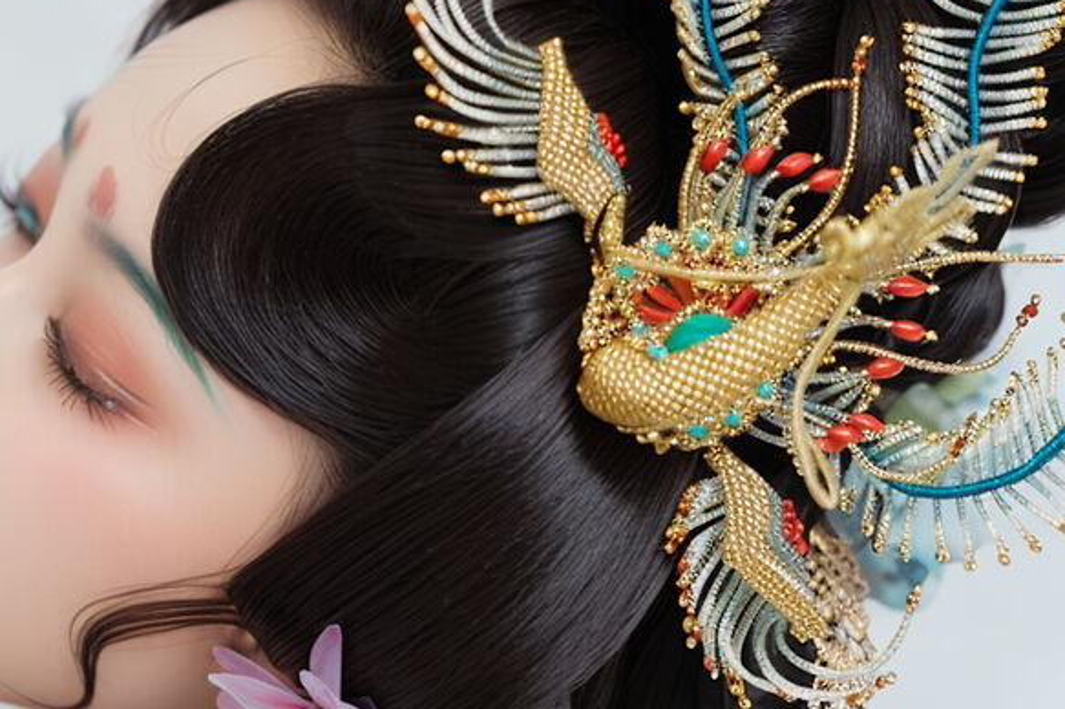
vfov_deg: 13.3
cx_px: 190
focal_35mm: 103
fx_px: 3045
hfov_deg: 19.6
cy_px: 358
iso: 100
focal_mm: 50
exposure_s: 1/125
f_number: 2.8
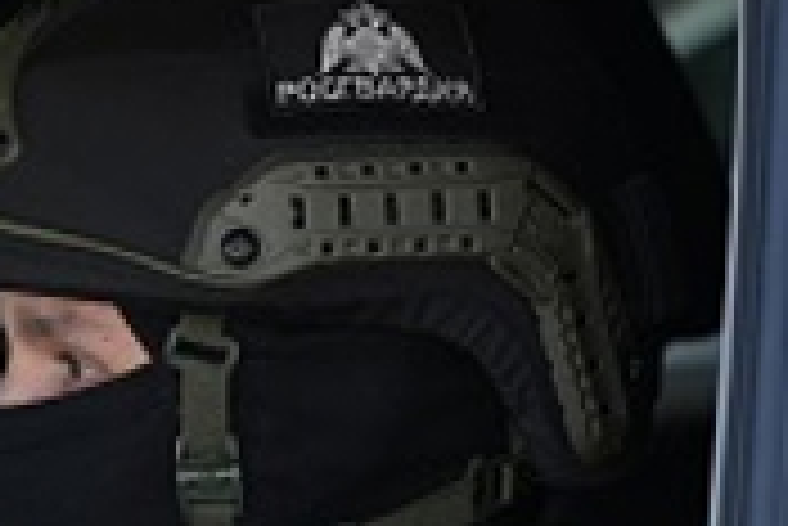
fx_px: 6572
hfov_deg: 6.7
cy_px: 454
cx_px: -522
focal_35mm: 300
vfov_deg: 4.6
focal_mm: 70
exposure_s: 1/400
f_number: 3.2
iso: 200
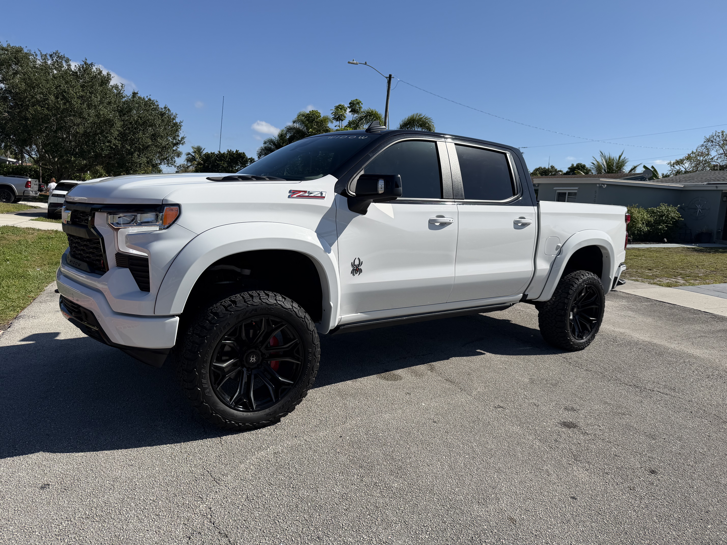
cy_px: 272
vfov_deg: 56.8
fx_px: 504
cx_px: 364
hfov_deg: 71.6
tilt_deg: -8.7
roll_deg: -3.2
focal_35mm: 24
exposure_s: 1/6711
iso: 80
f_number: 1.78
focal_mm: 6.76
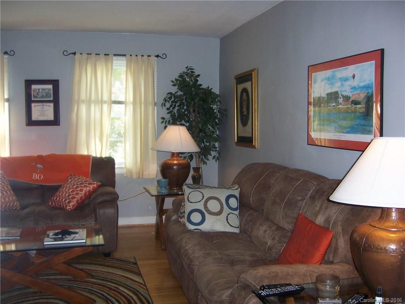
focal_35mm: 36
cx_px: 202
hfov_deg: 51.4
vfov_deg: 39.7
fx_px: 421
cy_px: 152
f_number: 2.8
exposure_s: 1/60
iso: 125
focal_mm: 6.2
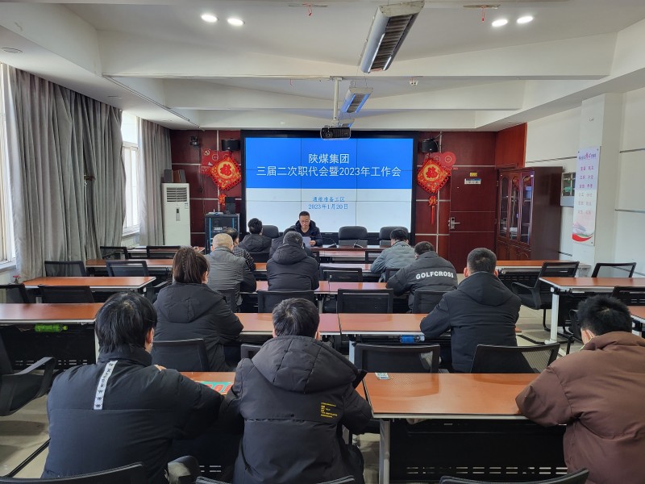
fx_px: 484
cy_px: 242
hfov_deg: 67.3
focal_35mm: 26
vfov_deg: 53.1
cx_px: 322
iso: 160
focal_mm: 5.4
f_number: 1.8
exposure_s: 1/60
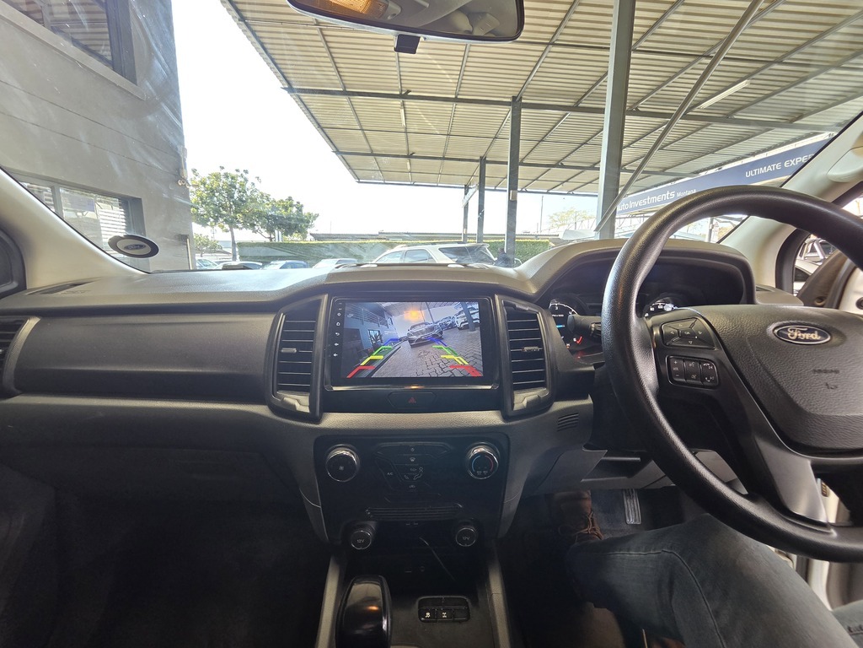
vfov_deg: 89.9
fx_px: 324
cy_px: 324
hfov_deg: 106.2
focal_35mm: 13
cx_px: 432
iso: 200
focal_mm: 2.2
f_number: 2.2
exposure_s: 1/50
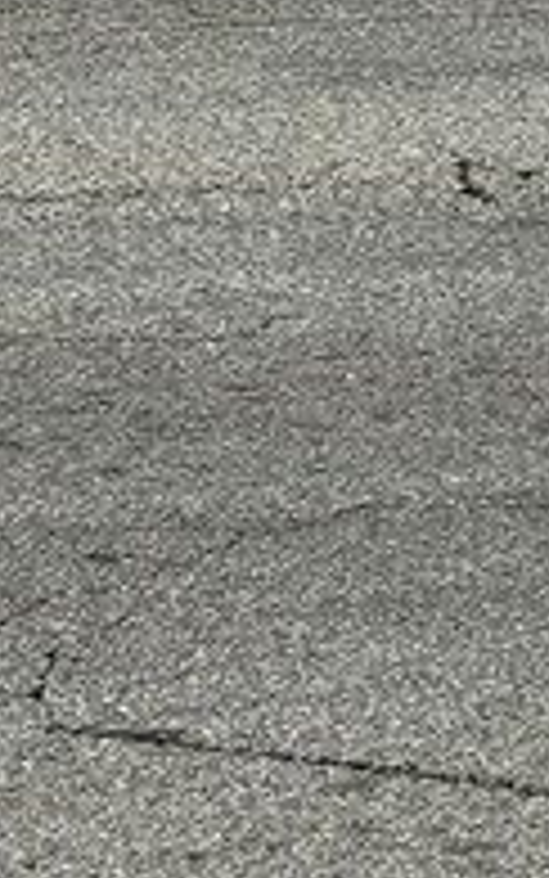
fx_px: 6387
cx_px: -220
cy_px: -626
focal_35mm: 267
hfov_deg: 4.9
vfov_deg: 7.6
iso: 64
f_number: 1.78
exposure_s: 1/4049
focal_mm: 6.86
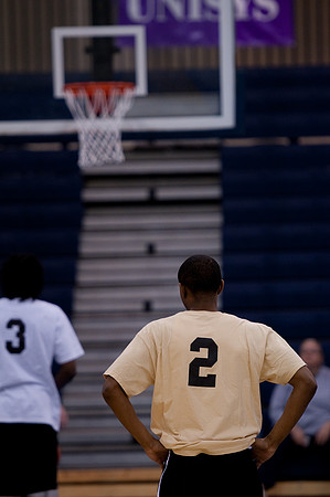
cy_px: 248
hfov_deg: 5.2
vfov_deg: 7.9
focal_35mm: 262
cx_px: 165
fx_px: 3617
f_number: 2.8
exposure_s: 1/160
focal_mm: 175
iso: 640
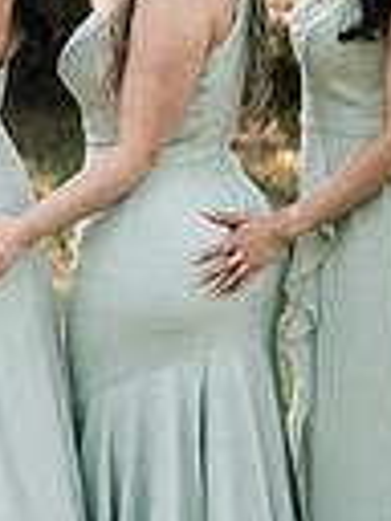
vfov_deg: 8.8
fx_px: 3389
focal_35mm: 225
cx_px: -483
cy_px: 111
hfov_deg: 6.4
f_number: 1.8
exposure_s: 1/2000
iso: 250
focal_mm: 50
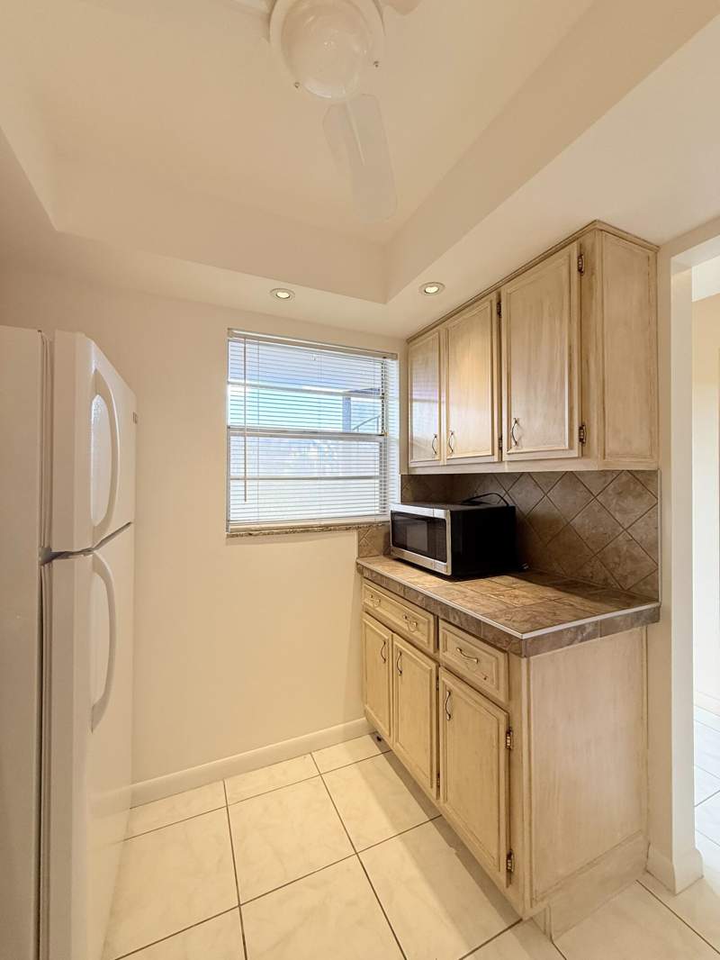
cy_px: 480
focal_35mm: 14
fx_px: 388
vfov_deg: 102.1
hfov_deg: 85.7
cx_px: 360
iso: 100
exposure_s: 1/120
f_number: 2.2
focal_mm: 2.22
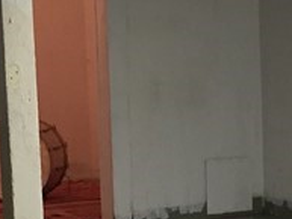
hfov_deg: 12.8
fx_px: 1300
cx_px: 150
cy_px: 192
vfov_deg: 9.6
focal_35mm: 154
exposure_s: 1/30
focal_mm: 4.15
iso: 125
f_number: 2.2
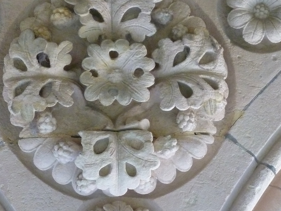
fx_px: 1405
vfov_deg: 8.6
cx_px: 98
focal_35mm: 173
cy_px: 71
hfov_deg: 11.4
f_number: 4.2
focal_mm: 12.8
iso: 400
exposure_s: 1/20
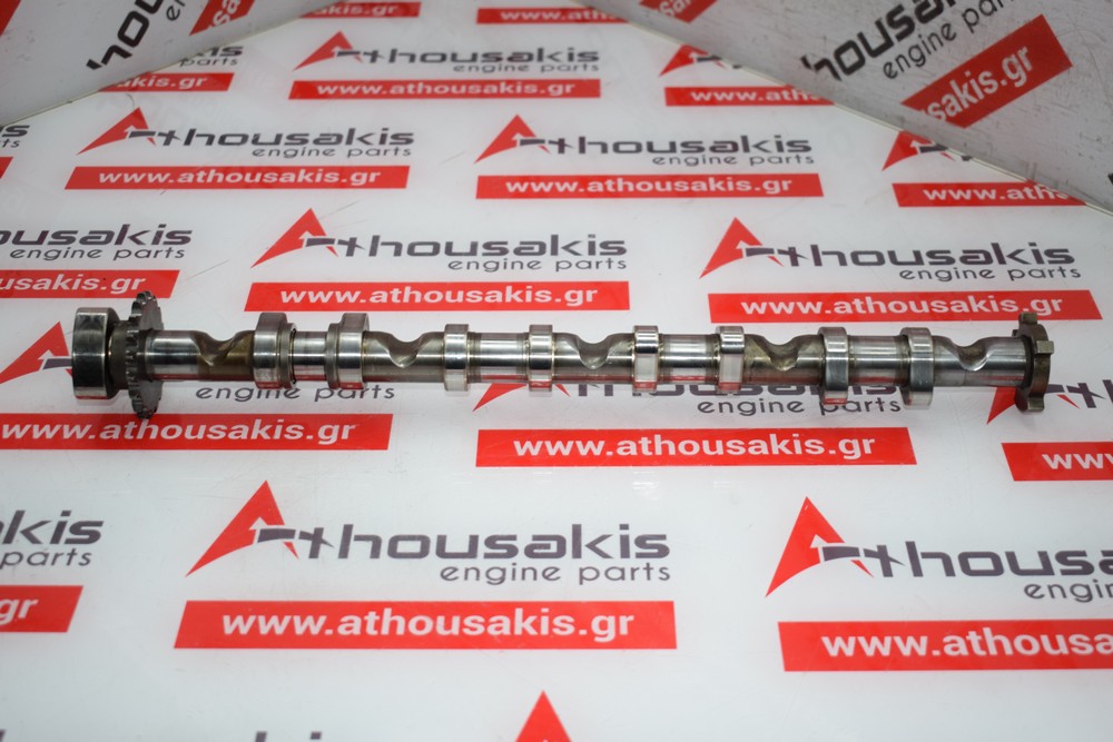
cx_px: 556
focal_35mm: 51
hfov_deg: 38.9
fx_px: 1577
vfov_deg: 26.5
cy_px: 371
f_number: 4.5
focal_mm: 34
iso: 500
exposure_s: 1/160
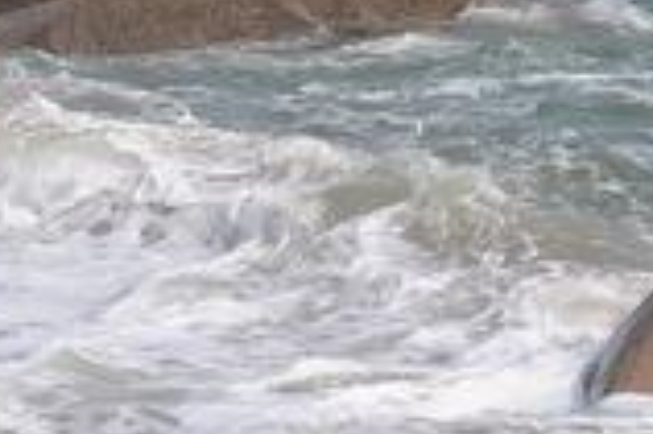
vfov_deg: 8.0
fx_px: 3080
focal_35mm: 170
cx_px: 339
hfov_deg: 12.1
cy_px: -4
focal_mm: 42
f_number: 6.3
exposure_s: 1/1250
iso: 250
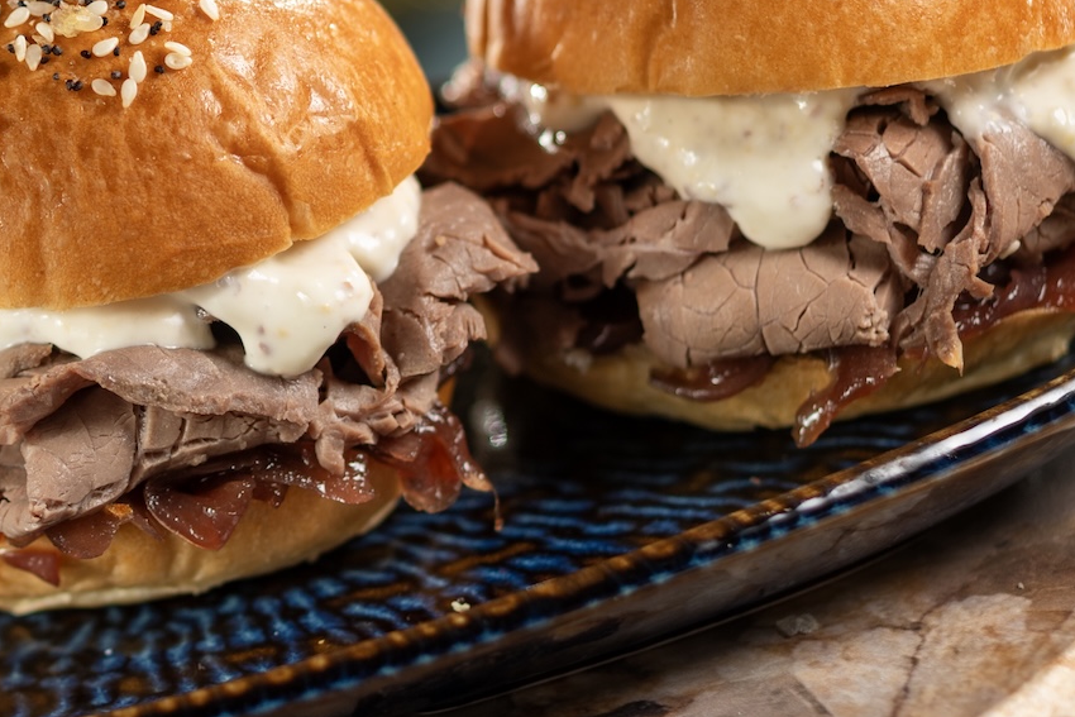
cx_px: 111
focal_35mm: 192
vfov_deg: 7.2
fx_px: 5734
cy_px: 206
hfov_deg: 10.7
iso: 50
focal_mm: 85
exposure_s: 1/250
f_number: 3.5
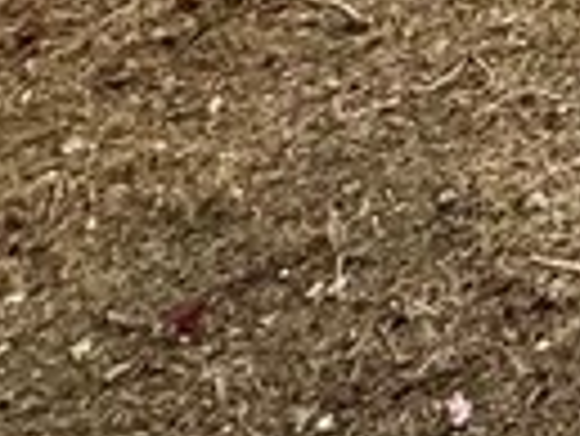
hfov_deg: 12.1
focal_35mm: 111
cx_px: 1583
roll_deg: +0.1
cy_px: -1007
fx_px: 1862
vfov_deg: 9.4
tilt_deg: -5.3
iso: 50
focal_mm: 2.22
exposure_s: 1/2717
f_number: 2.2
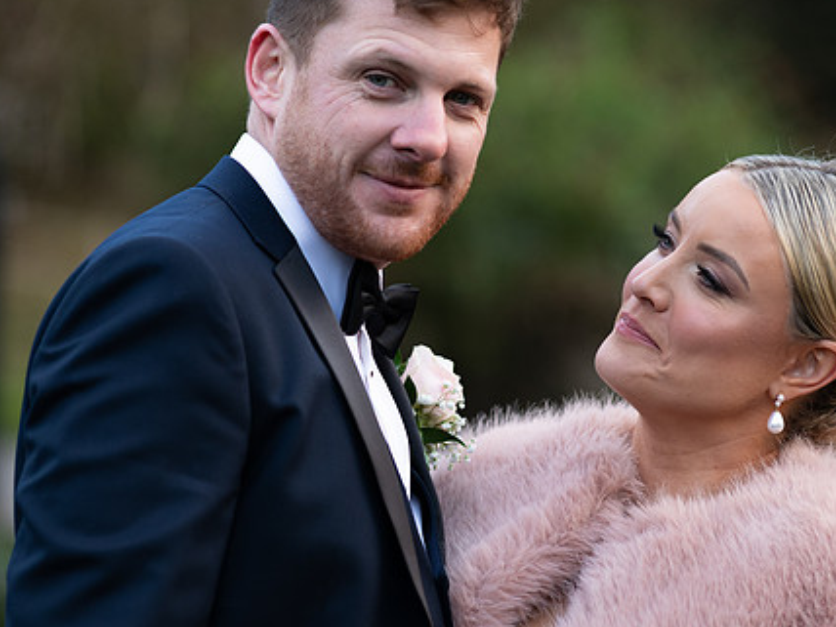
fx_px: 4564
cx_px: 443
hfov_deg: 10.5
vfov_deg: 7.9
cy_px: 333
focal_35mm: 189
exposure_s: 1/160
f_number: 3.5
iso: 200
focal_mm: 145
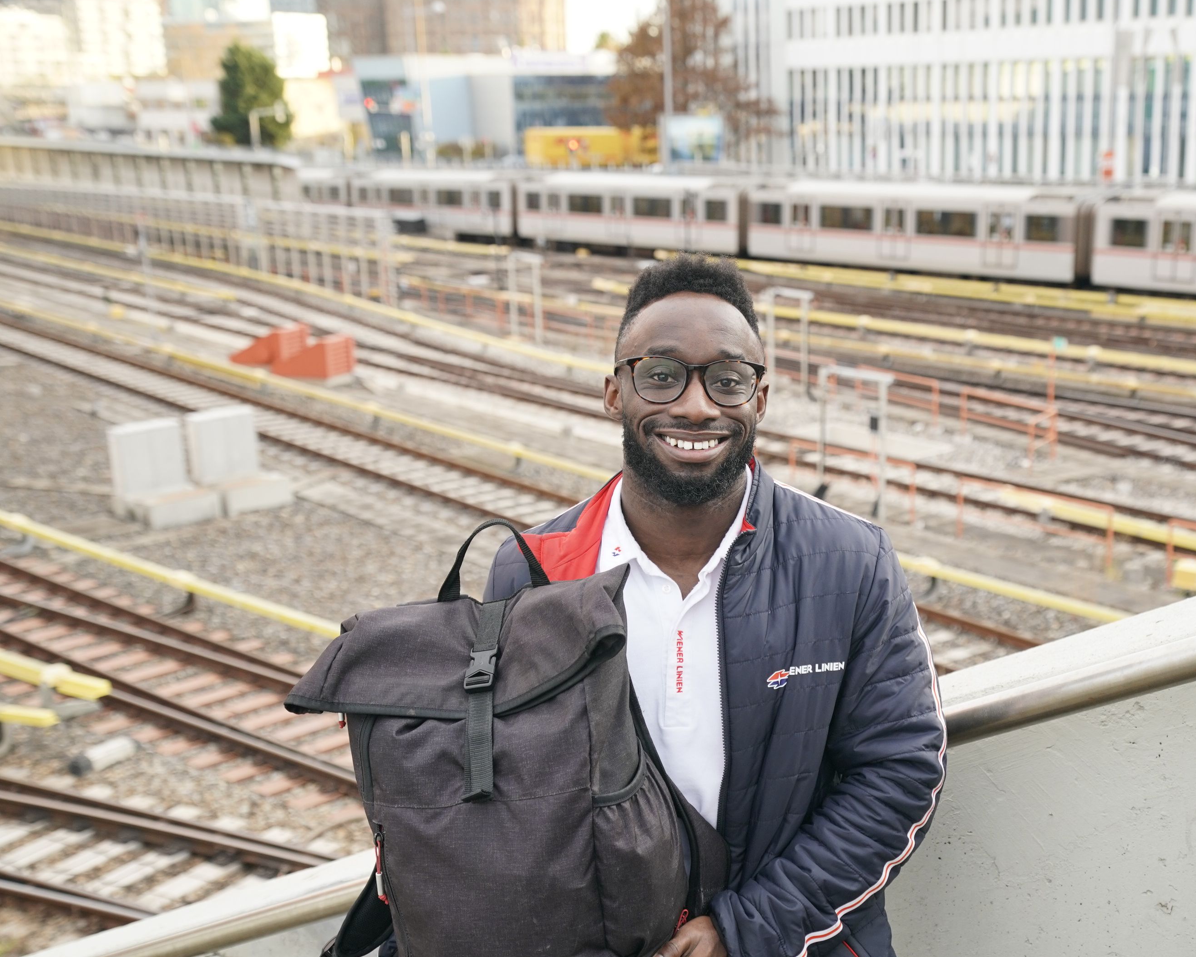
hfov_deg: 37.0
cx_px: 779
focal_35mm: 50
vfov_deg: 30.1
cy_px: 594
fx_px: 1770
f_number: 3.5
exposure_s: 1/200
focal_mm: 35
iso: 500
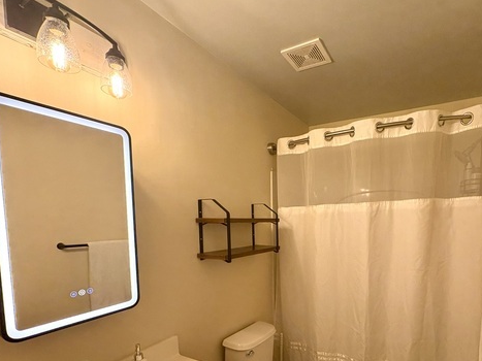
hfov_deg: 80.9
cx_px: 287
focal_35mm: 20
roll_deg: +0.7
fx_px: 278
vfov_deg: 64.3
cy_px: 240
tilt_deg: -4.2
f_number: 2.2
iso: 400
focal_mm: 2.22
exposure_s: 1/120
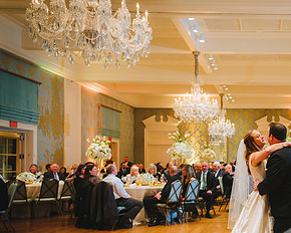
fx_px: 388
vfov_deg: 33.1
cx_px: 274
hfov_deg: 37.8
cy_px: 160
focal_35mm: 45
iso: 1250
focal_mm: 24
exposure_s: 1/80
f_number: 2.8
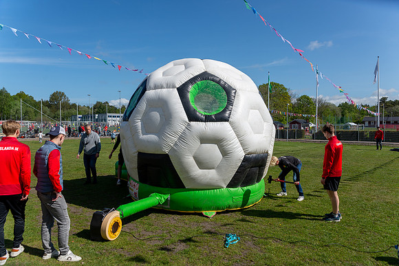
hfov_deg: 73.7
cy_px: 133
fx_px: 266
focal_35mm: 24
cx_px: 200
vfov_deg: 53.2
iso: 100
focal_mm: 24
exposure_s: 1/800
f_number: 5
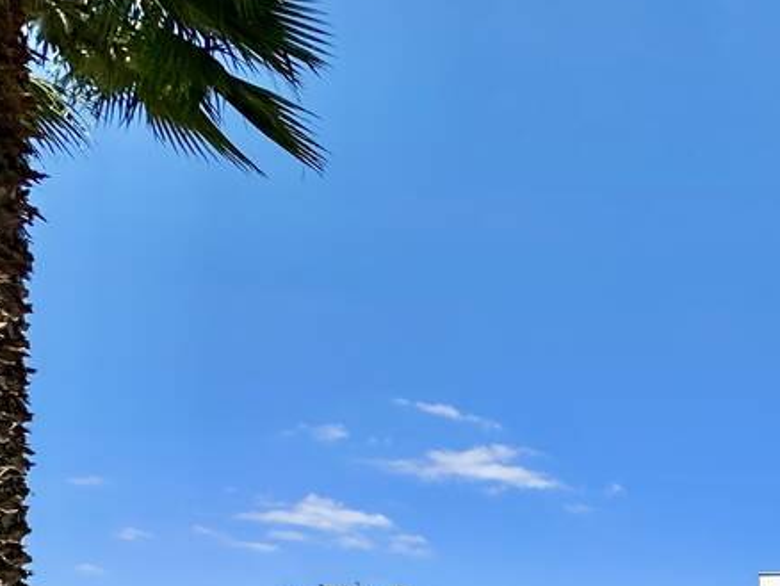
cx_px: 1101
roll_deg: -0.3
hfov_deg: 29.5
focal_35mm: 46
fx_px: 1037
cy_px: 819
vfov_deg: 25.6
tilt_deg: -0.1
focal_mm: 2.22
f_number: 2.2
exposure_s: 1/3610
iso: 50
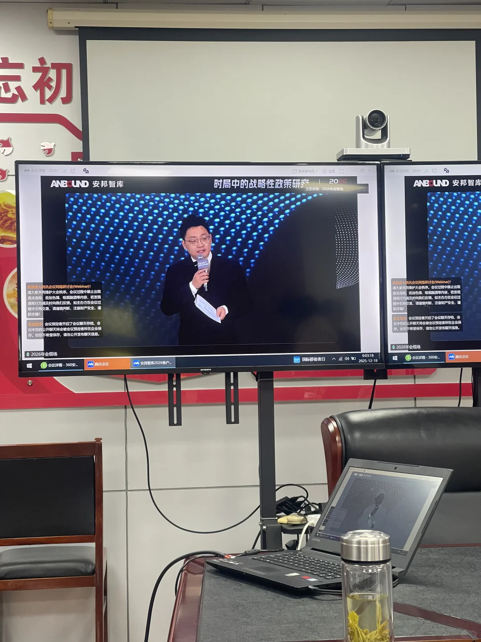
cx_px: 240
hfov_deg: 22.9
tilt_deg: +1.8
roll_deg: +1.3
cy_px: 321
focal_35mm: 64
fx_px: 1186
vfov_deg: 30.3
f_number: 2.2
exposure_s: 1/50
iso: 160
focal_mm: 7.5
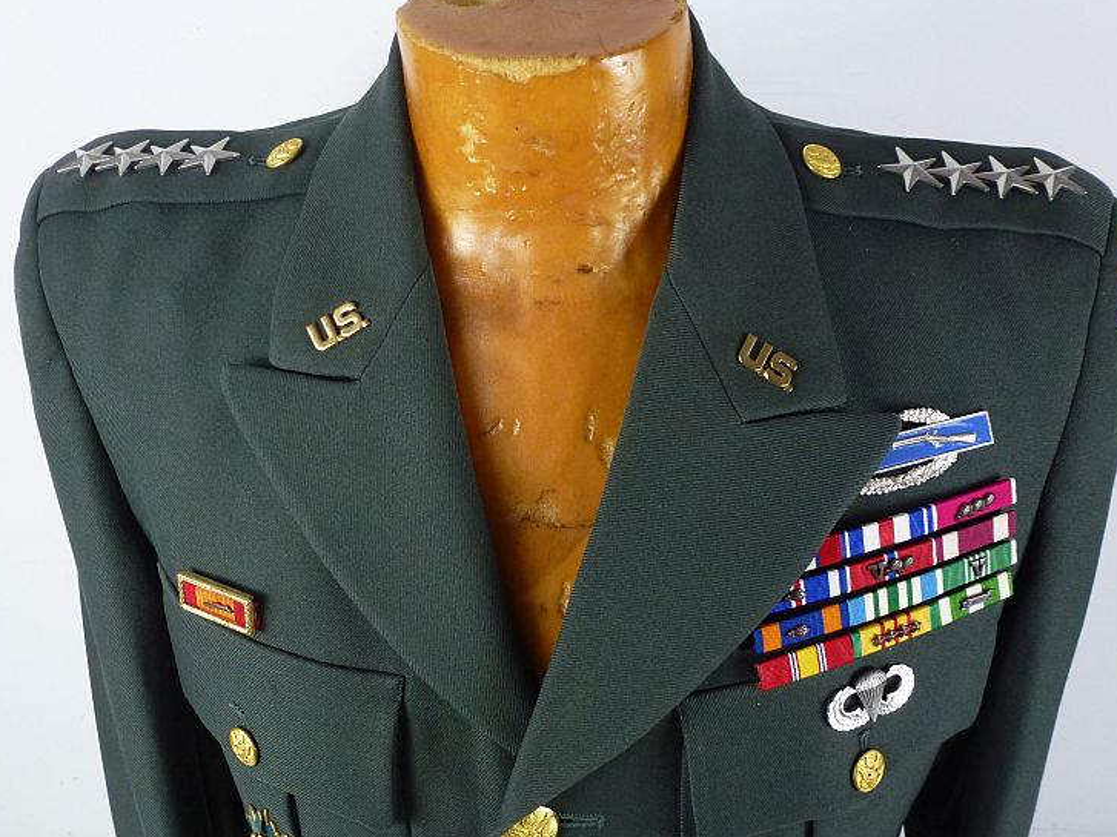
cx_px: 575
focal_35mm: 33
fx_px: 1065
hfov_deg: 55.4
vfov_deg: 42.9
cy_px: 378
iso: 200
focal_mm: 5.4
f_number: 3.5
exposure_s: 1/60
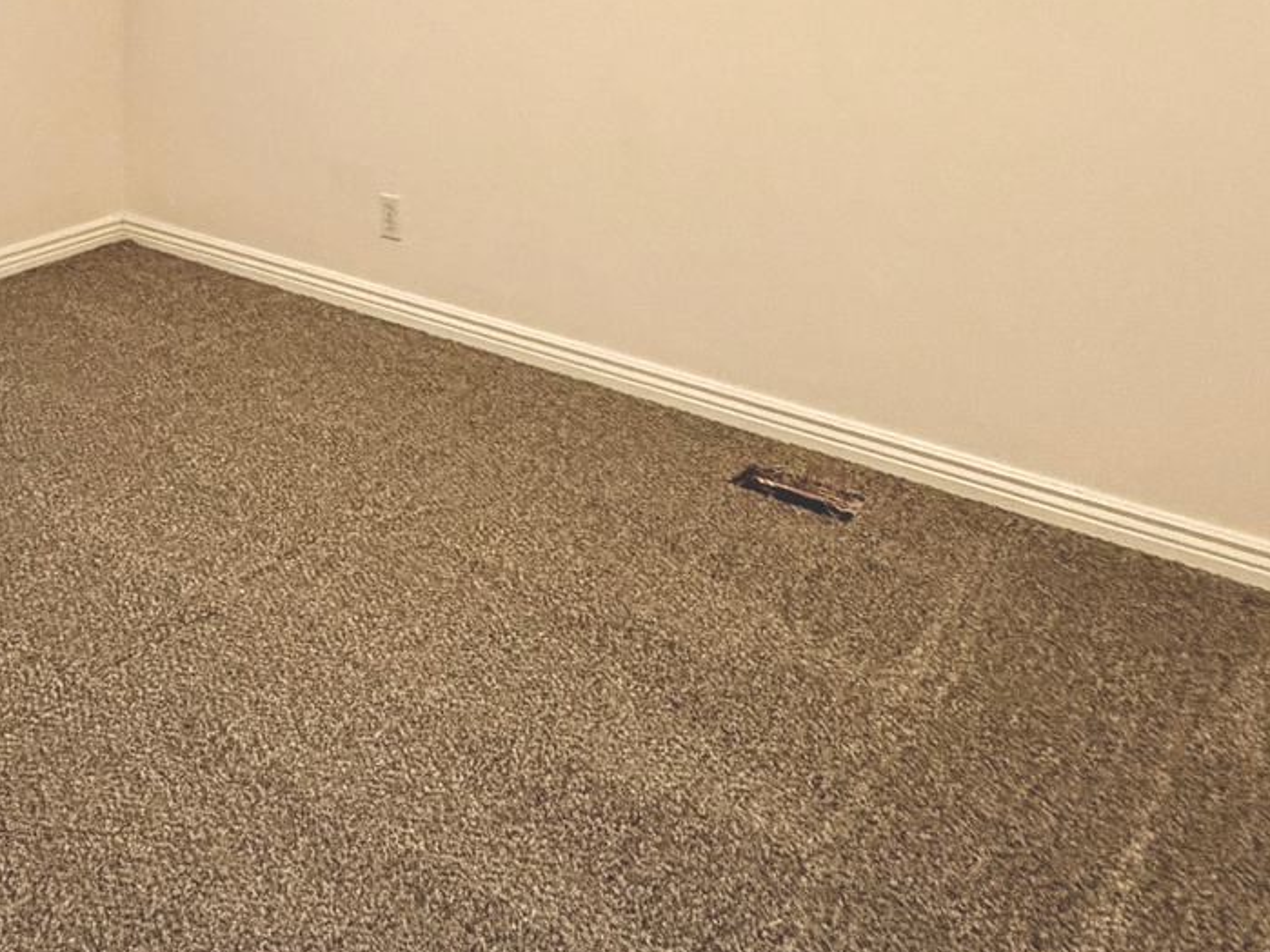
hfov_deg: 45.1
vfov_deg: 29.3
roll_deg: +0.4
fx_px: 1504
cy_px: -242
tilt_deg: +0.5
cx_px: 429
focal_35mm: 41
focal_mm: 2.22
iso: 500
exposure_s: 1/60
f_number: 2.2
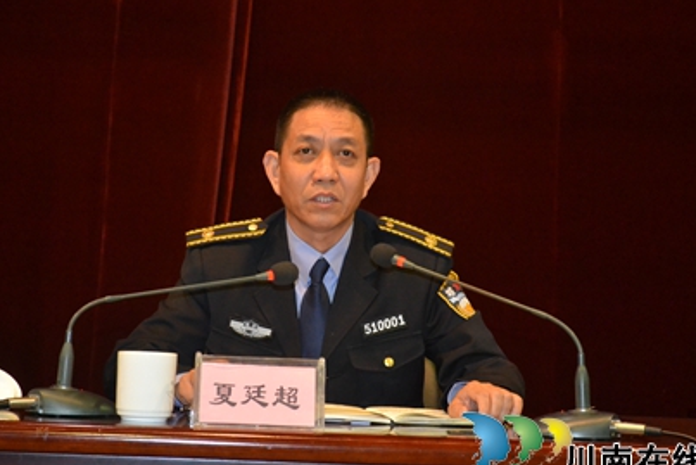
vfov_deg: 14.7
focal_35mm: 93
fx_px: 1799
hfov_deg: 21.9
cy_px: 229
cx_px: 328
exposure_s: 1/60
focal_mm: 50
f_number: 5.6
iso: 3200
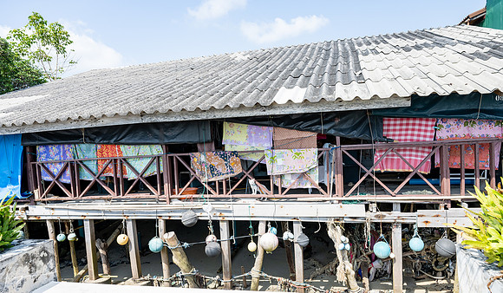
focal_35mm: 25
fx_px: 341
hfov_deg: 72.8
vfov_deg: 46.5
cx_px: 254
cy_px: 159
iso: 180
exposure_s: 1/500
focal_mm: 24
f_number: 5.6
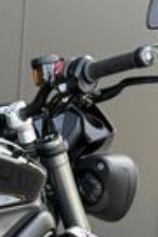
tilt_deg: -11.7
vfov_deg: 8.5
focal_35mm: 235
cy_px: 369
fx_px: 1543
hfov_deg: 5.7
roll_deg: -2.3
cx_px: -146
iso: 100
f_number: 1.78
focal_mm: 6.76
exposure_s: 1/286
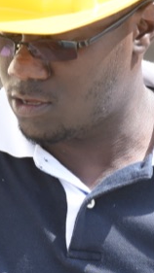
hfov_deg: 1.2
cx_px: 20
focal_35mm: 1043
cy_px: 125
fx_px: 7574
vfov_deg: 2.1
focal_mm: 200
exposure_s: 1/1250
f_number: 7.1
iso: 1100
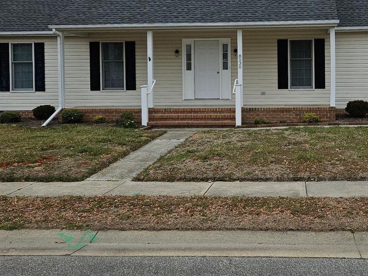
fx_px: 489
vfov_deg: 31.1
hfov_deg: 40.1
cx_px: 274
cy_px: 80
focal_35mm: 46
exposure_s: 1/2000
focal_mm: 5.4
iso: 50
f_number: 1.8
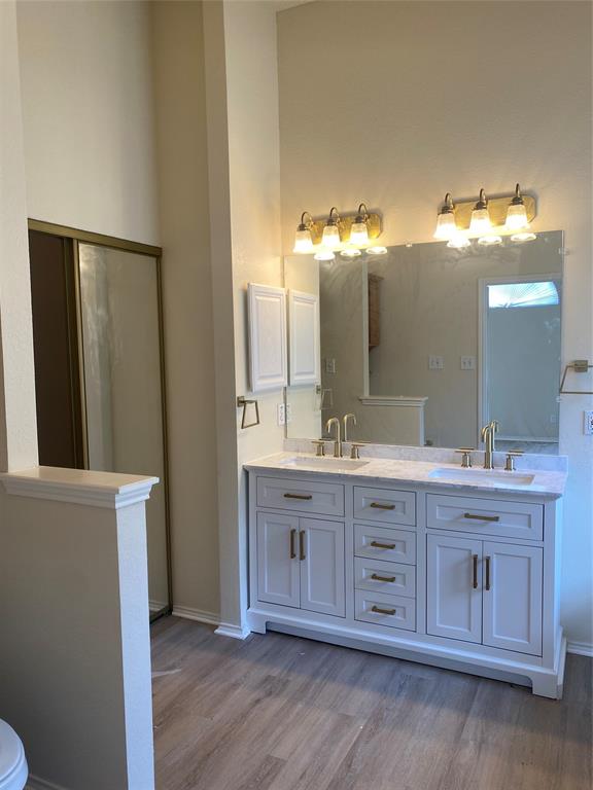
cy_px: 395
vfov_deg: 67.3
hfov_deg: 53.1
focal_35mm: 26
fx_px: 594
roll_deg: +1.3
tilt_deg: -4.1
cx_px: 296
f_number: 1.8
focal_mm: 4.25
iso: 50
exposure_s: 1/120
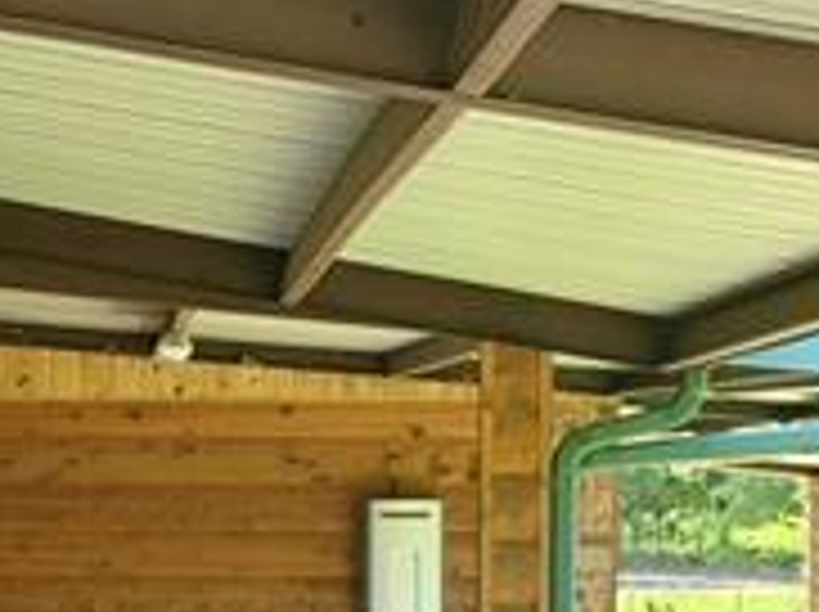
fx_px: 3993
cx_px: 58
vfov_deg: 8.7
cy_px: 711
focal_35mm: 169
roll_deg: +0.6
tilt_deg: -2.5
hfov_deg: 11.6
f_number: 1.78
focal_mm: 6.76
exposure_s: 1/463
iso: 80
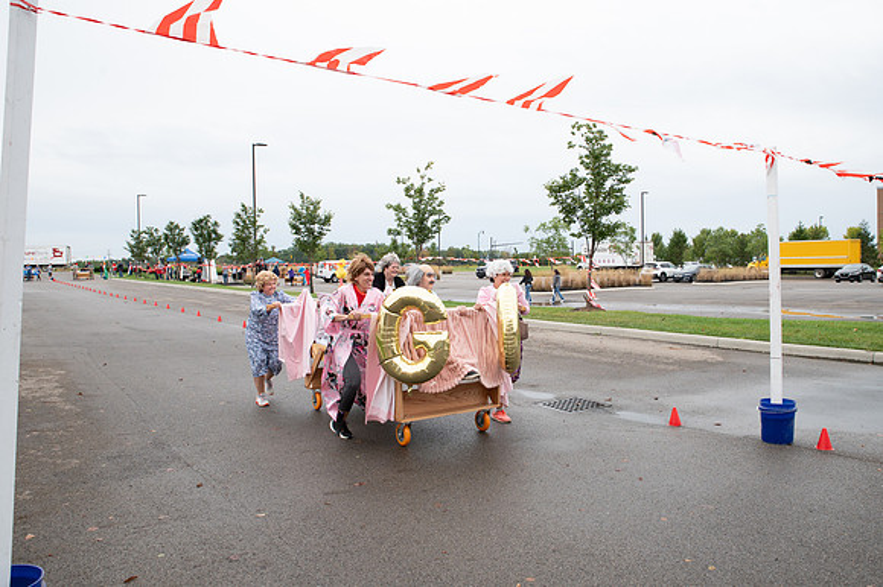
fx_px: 644
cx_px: 478
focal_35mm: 26
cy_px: 298
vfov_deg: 49.0
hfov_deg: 68.7
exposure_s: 1/320
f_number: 7.1
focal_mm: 24
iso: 640
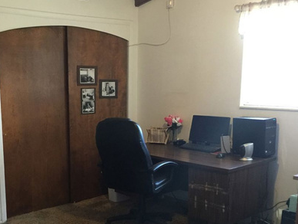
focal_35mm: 48
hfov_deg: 39.1
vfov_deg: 29.8
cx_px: 96
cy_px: 167
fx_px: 413
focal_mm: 4.15
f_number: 2.2
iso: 125
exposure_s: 1/15
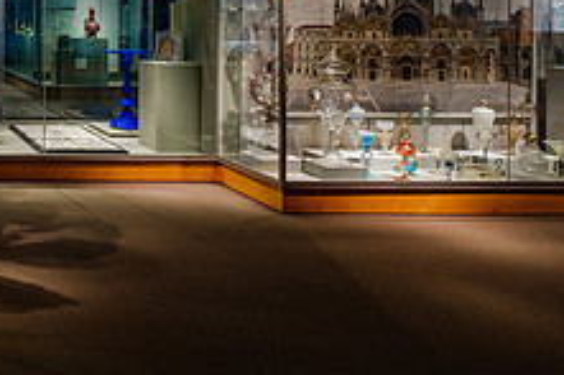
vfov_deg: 31.2
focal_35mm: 40
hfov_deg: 36.0
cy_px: 11
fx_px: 626
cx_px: -135
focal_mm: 10
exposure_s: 1/3
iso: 800
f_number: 8
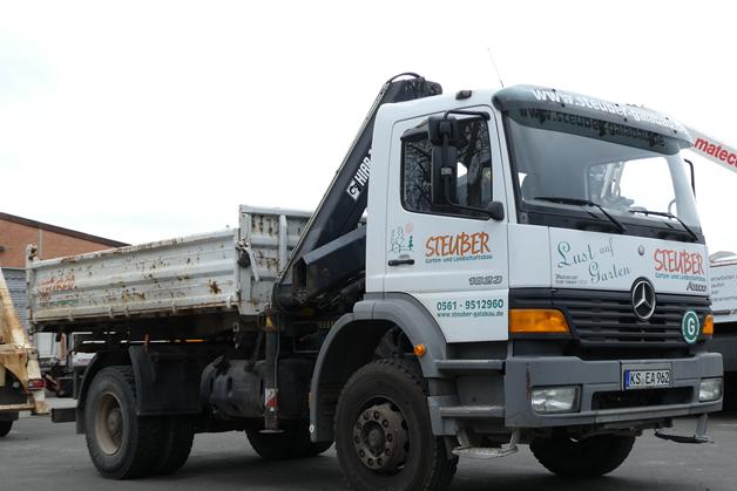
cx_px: 432
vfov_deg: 27.5
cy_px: 284
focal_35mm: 49
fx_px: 1003
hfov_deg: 40.2
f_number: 3.7
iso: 80
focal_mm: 6.7
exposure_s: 1/250
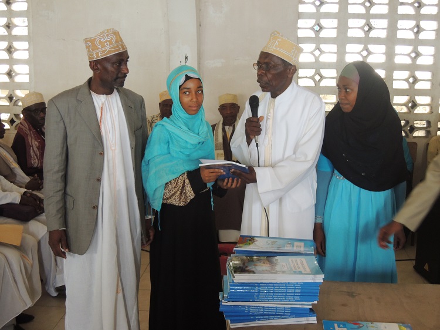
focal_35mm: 50
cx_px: 220
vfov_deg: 29.1
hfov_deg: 38.2
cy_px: 165
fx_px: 635
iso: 400
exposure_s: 1/50
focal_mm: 9
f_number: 3.7
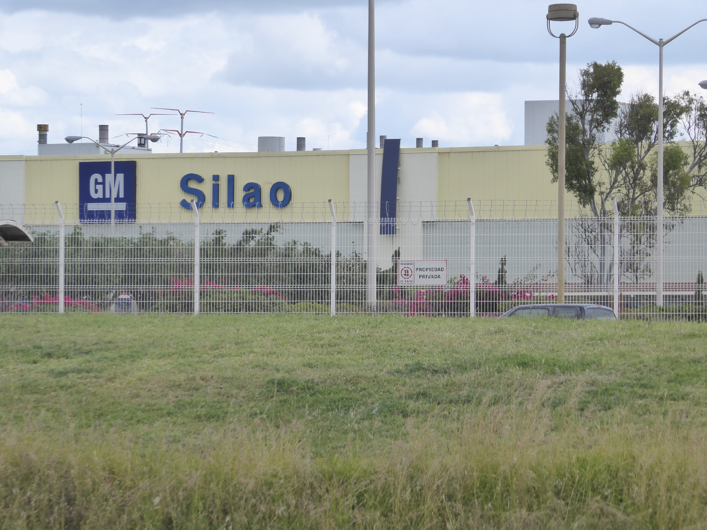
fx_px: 4207
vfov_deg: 7.2
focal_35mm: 206
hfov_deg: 9.6
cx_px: 354
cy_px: 265
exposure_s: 1/320
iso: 160
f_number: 5.6
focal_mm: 33.2
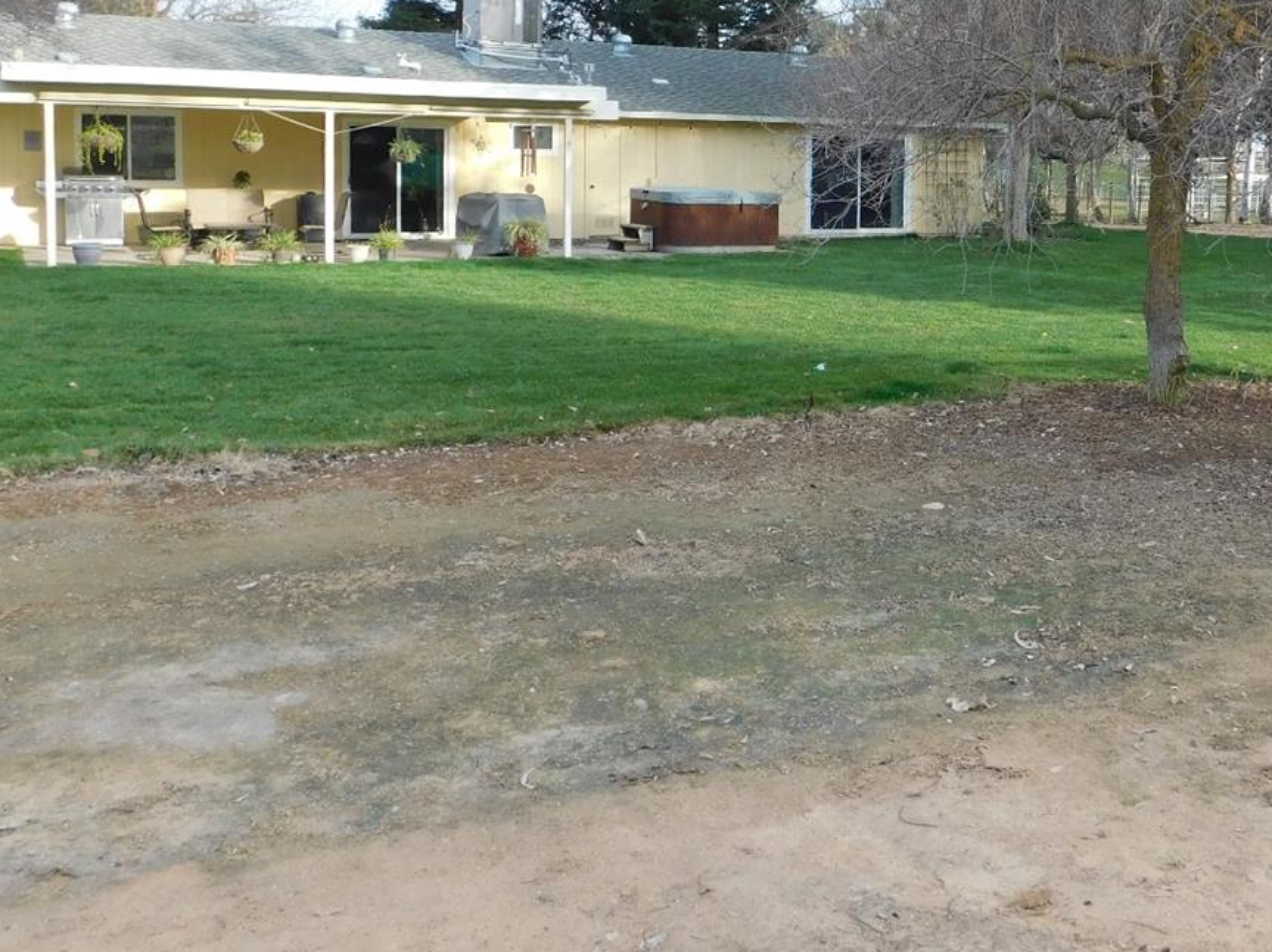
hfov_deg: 45.9
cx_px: 871
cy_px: 274
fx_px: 1469
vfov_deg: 35.4
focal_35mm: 40
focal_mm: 4
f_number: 3
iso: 125
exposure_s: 1/400
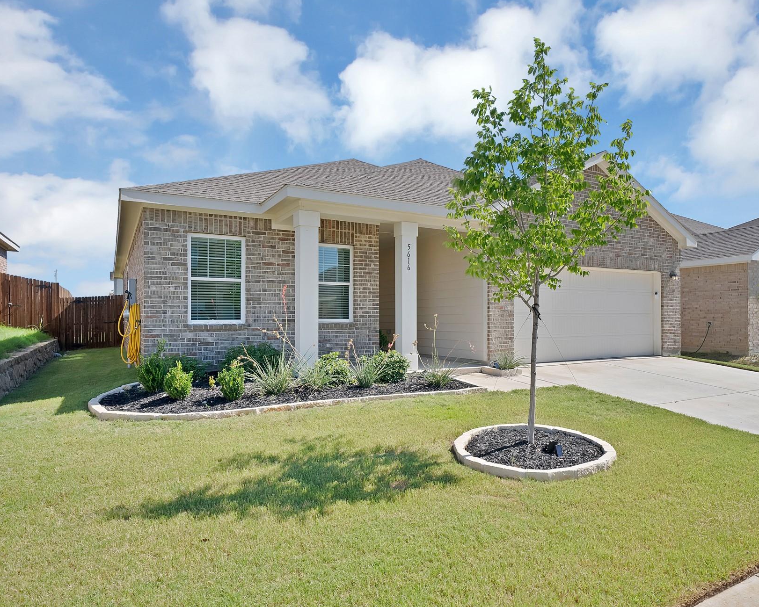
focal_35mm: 22
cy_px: 309
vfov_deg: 63.1
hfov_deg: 74.1
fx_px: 494
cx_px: 459
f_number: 9
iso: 640
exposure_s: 1/160
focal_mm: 19
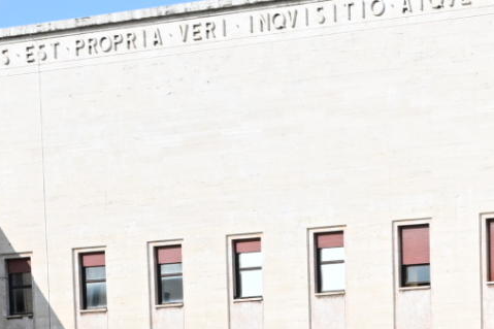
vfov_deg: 8.2
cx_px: 669
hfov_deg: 12.8
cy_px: 809
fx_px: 2112
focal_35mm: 154
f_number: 7.1
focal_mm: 24
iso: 125
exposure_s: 1/320
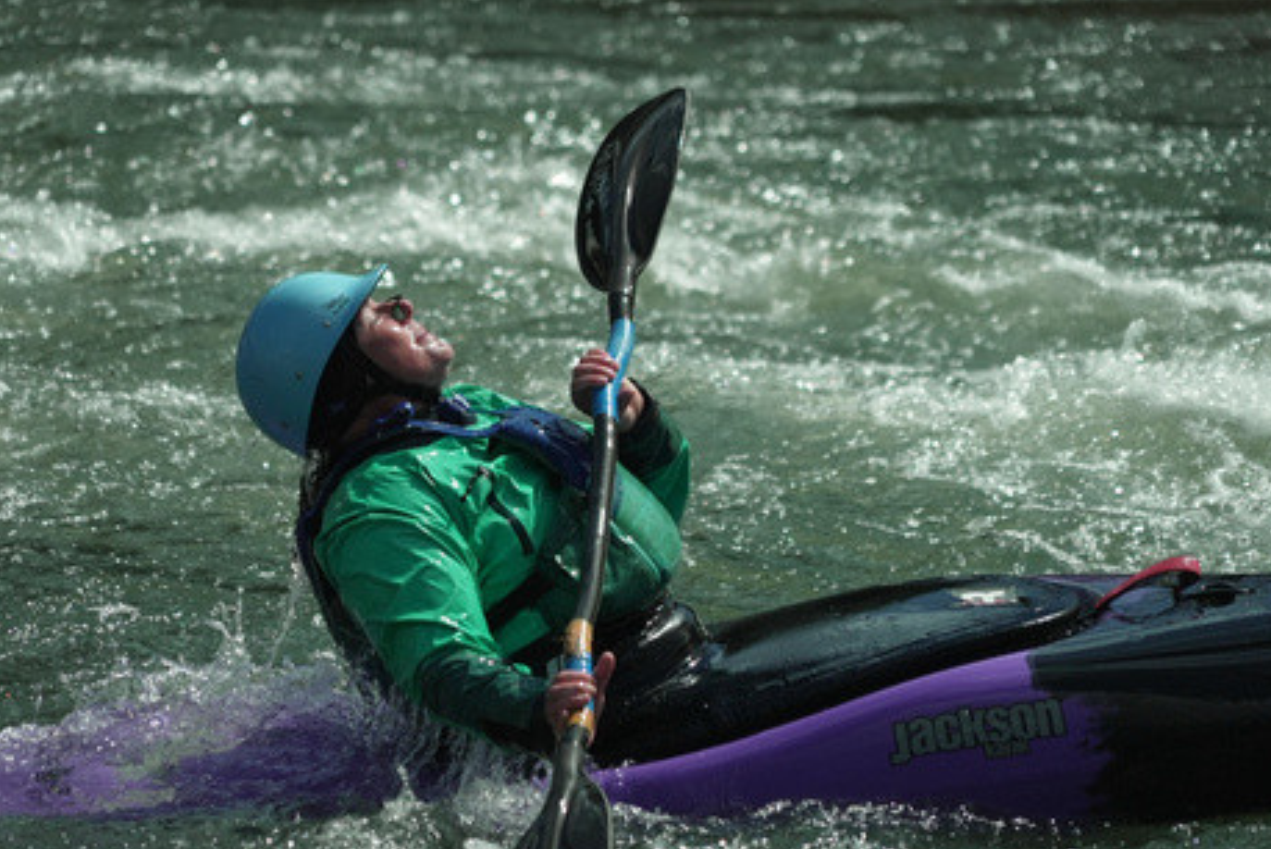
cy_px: 423
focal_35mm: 268
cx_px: 574
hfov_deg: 7.7
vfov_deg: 5.1
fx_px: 9468
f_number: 6.3
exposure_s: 1/5000
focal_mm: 240
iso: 1000
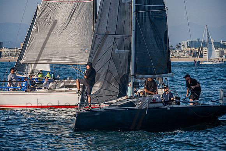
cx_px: 111
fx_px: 1007
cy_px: 75
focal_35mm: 160
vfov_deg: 8.6
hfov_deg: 12.8
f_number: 6.3
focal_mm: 155
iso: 400
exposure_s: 1/1600
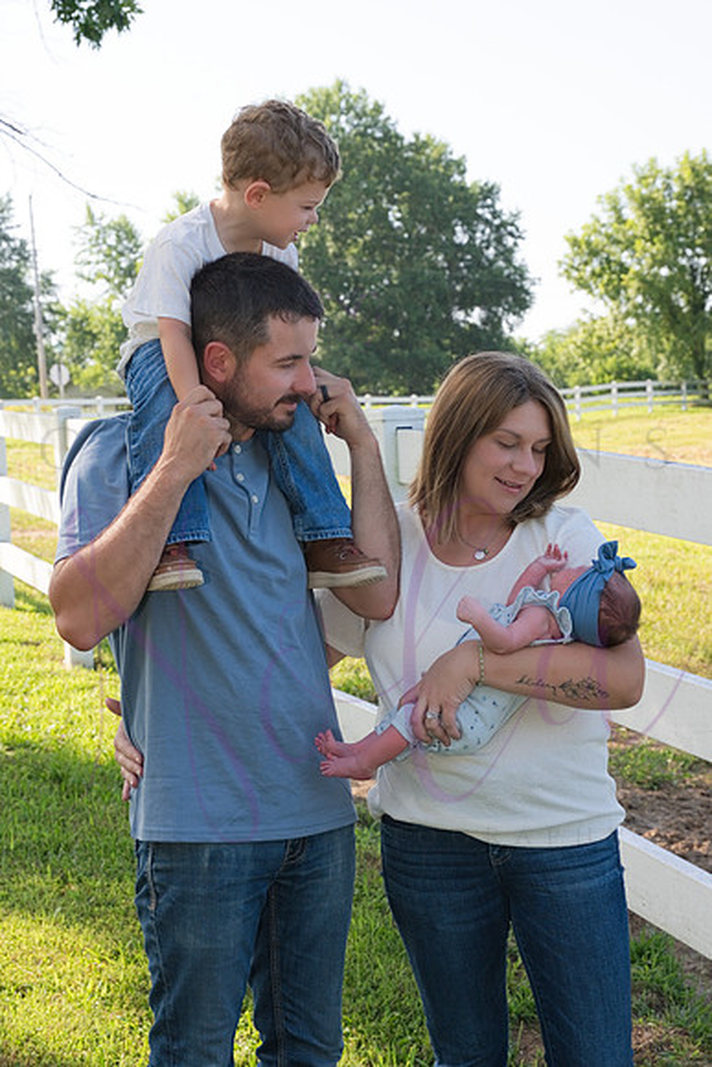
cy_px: 534
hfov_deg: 23.8
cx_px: 356
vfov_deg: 35.0
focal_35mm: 57
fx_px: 1690
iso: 400
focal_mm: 57
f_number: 9
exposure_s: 1/320
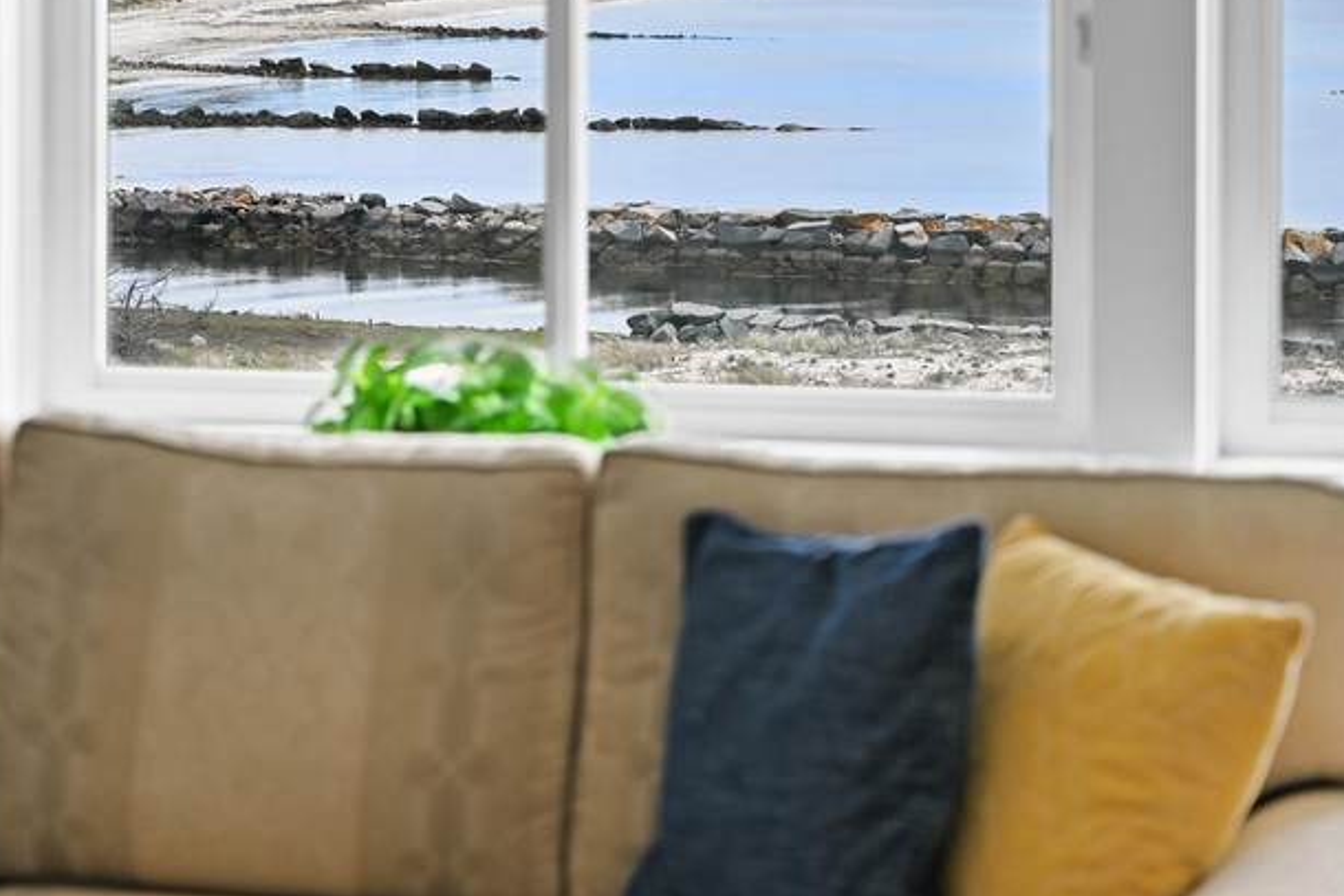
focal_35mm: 128
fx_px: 4779
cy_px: -26
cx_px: 403
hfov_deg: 16.0
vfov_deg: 10.6
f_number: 4
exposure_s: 1/200
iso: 320
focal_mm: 61
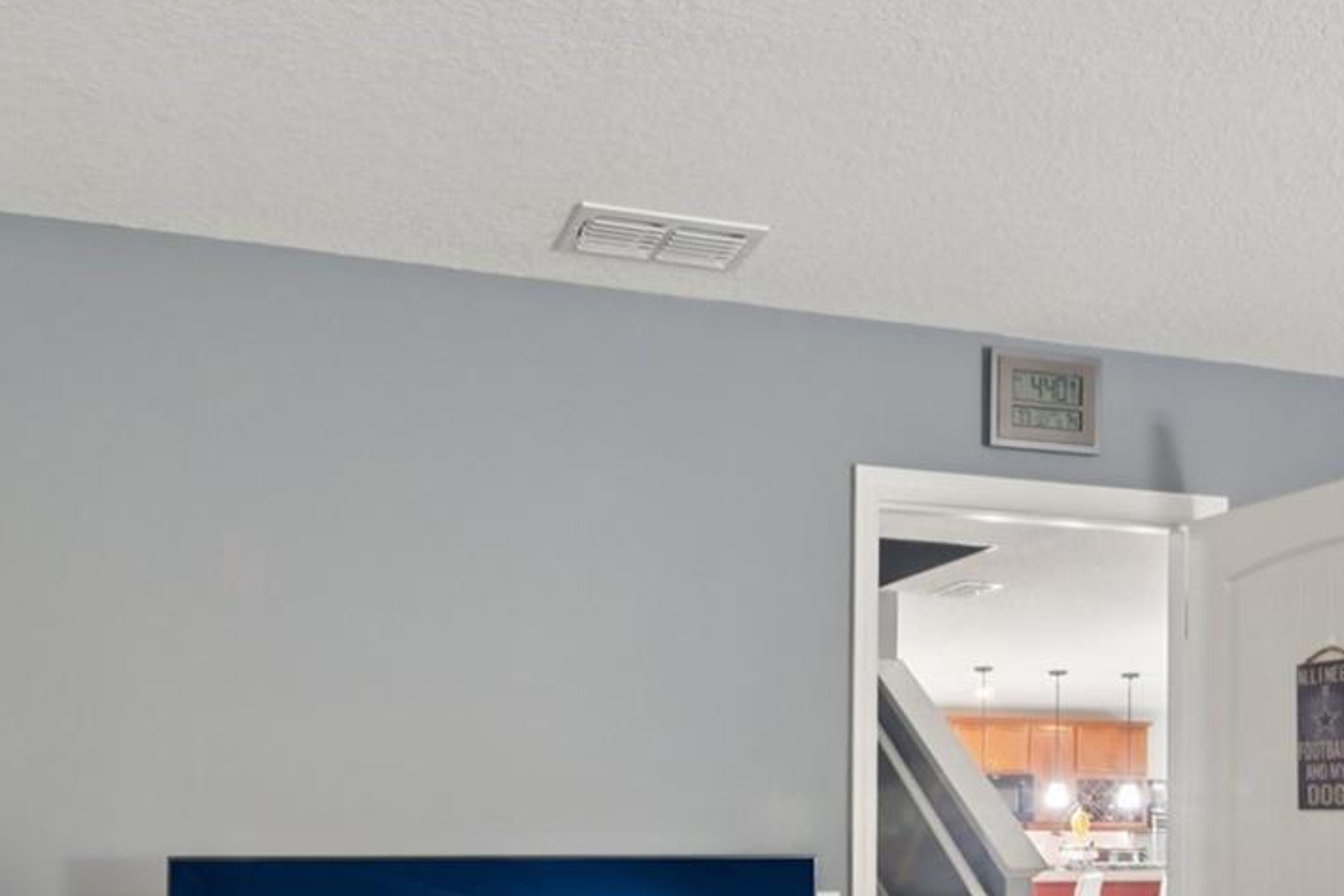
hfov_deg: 53.1
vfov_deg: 34.5
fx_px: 1344
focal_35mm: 36
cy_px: 832
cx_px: 677
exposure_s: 1.3
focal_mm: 16
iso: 400
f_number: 8
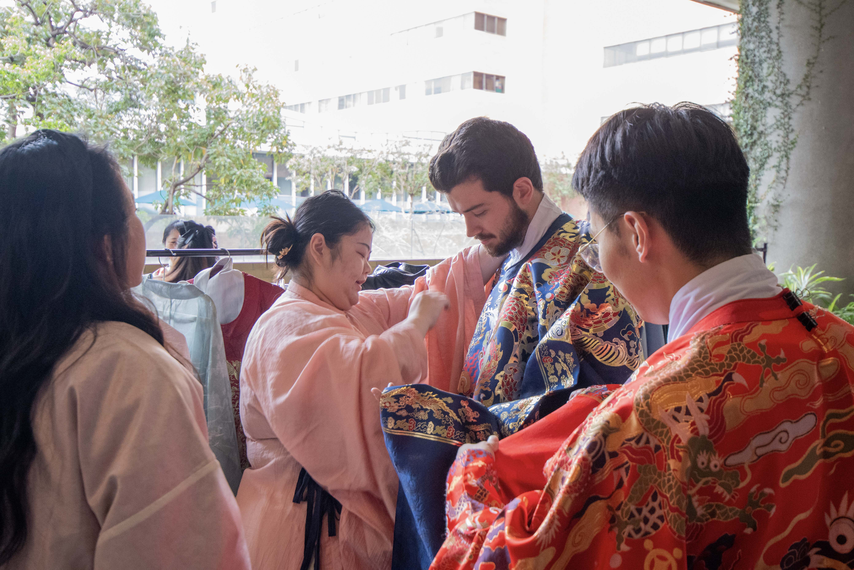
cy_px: 285
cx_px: 427
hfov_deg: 53.1
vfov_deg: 36.9
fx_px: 854
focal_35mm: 36
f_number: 4.5
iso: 2000
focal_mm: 24
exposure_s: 1/80
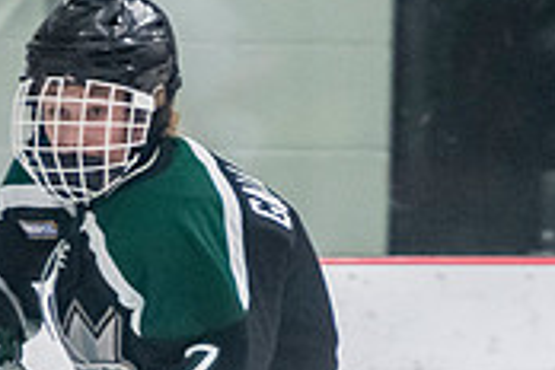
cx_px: 226
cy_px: 598
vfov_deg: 1.2
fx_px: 18144
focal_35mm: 1177
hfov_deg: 1.8
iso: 3200
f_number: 3.2
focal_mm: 180
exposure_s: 1/640
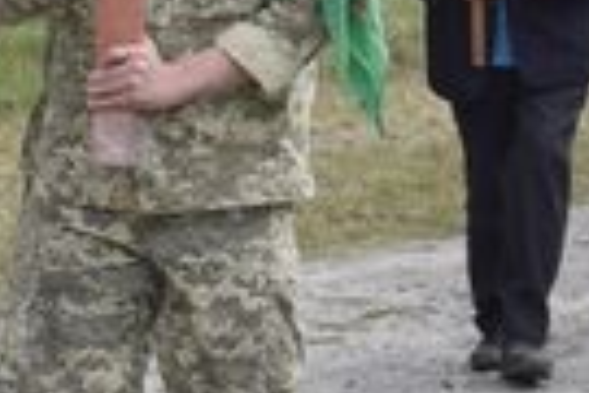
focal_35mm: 316
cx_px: 746
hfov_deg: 6.5
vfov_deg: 4.3
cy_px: -164
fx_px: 5170
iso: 220
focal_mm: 38
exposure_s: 1/250
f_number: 8
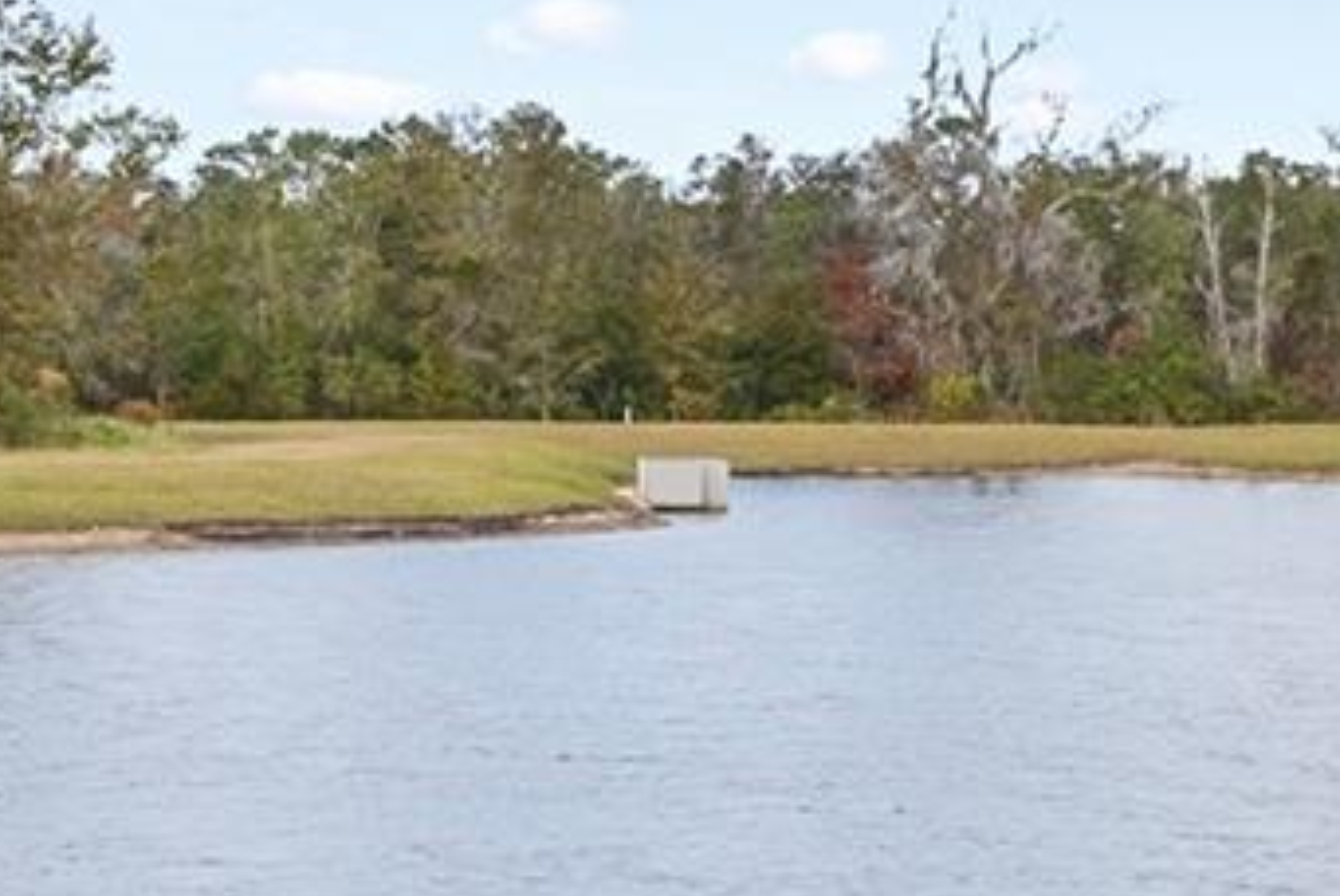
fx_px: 5066
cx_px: 1859
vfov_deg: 10.1
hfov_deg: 14.3
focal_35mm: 136
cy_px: 365
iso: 100
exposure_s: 1/60
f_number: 8
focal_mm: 29
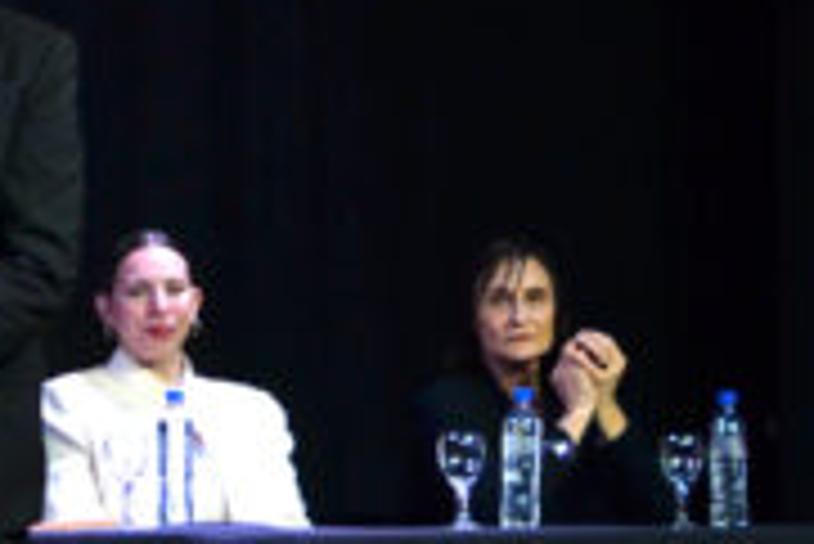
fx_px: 8938
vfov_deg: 3.5
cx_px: -463
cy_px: 333
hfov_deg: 5.2
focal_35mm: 395
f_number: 4.5
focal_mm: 62
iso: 200
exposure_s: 1/30
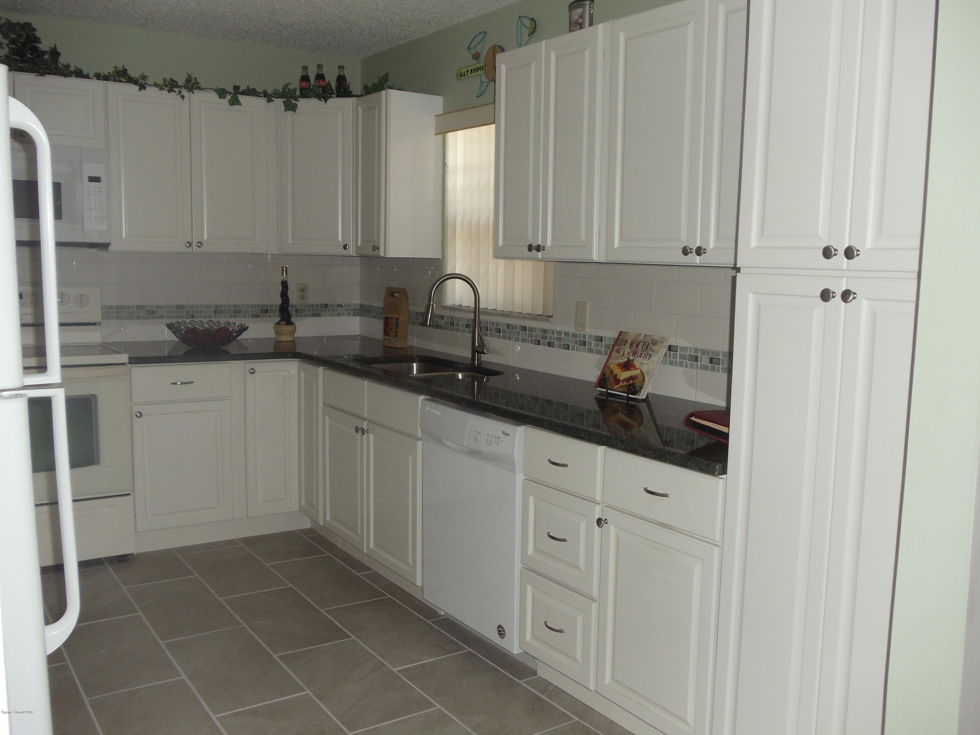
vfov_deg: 32.9
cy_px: 368
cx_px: 490
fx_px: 1246
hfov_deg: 42.9
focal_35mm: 44
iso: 200
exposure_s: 1/30
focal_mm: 6
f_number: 3.5
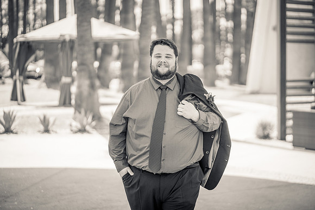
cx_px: 158
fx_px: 744
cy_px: 105
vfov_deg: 16.1
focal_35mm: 85
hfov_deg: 23.9
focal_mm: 85
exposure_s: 1/2500
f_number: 1.8
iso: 320
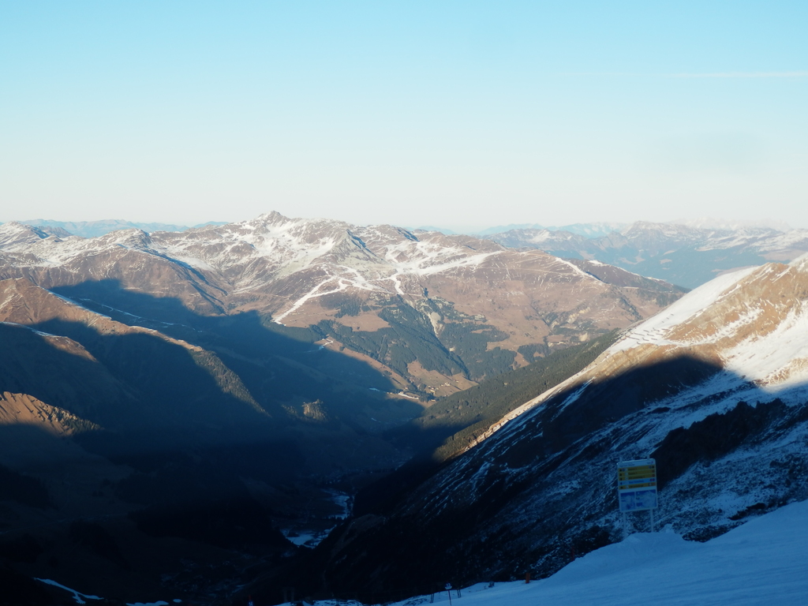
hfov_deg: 29.4
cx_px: 404
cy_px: 303
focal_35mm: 66
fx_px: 1541
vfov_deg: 22.3
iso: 80
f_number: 4.4
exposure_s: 1/400
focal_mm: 11.9
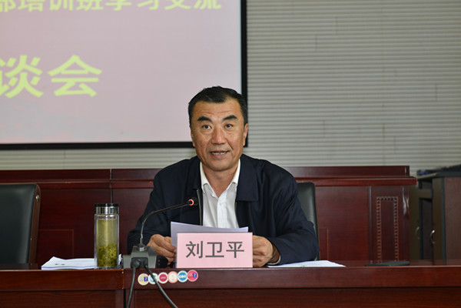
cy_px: 154
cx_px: 230
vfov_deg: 19.5
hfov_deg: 28.8
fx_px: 896
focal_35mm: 70
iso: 800
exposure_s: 1/60
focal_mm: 70
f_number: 5.6
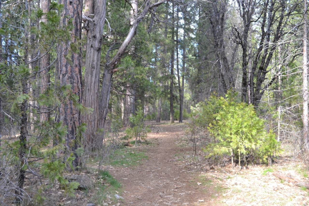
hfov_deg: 46.4
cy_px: 103
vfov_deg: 31.9
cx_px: 154
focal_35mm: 42
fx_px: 360
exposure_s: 1/125
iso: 360
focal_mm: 28
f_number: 5.6
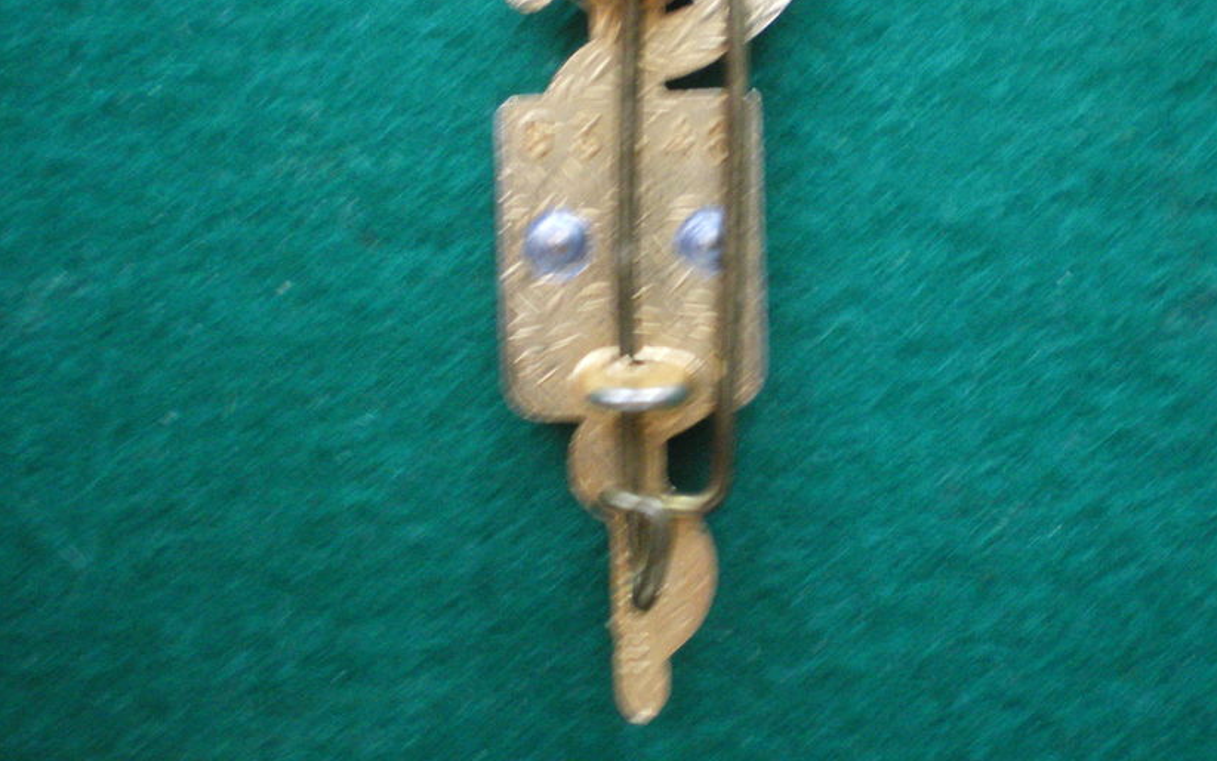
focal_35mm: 49
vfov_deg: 26.2
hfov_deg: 41.0
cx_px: 644
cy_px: 262
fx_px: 1625
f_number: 3.1
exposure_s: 1/13
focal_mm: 6.3
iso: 400
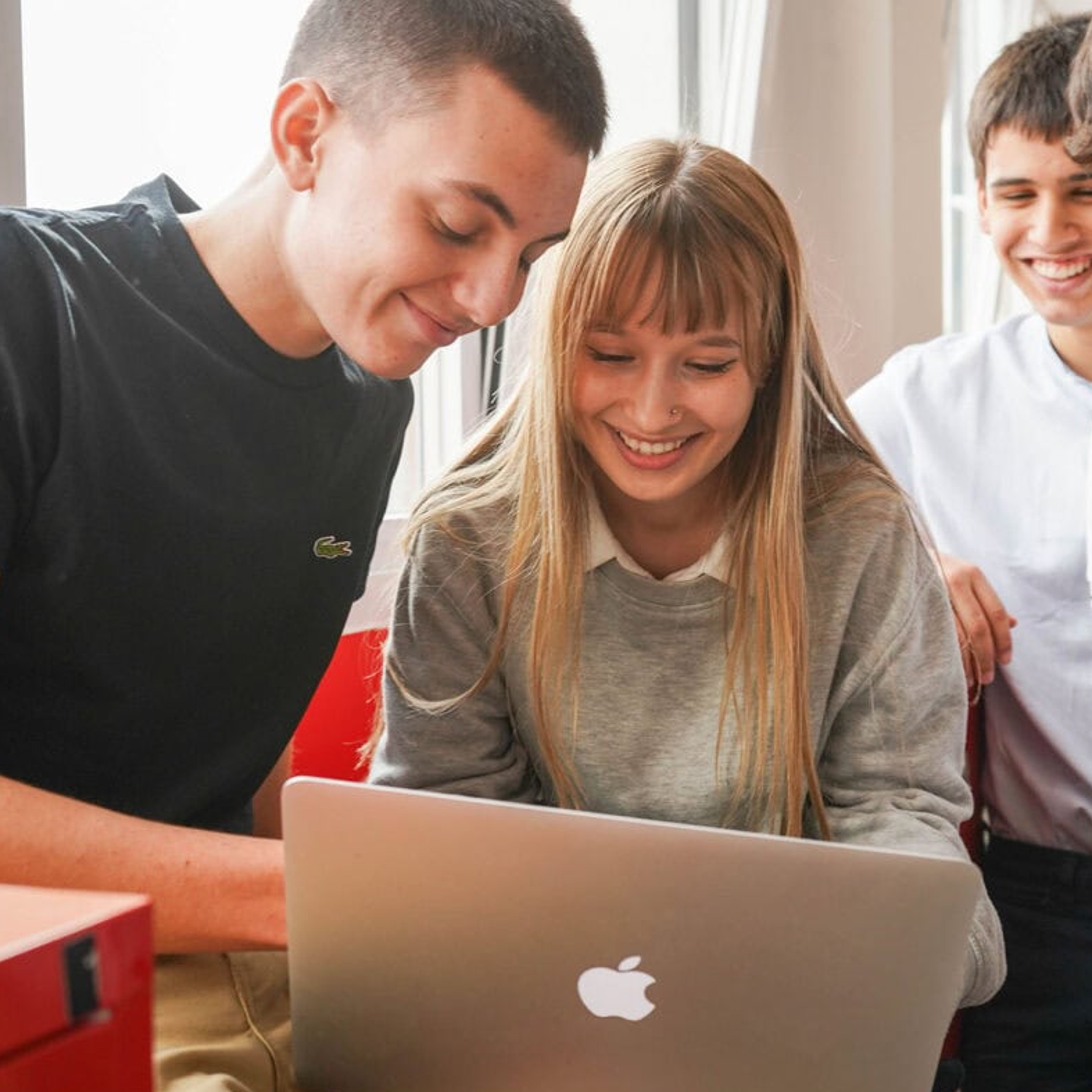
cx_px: 752
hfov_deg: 29.8
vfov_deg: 30.0
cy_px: 554
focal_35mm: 57
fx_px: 2034
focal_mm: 44
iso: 400
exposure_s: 1/160
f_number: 5.6
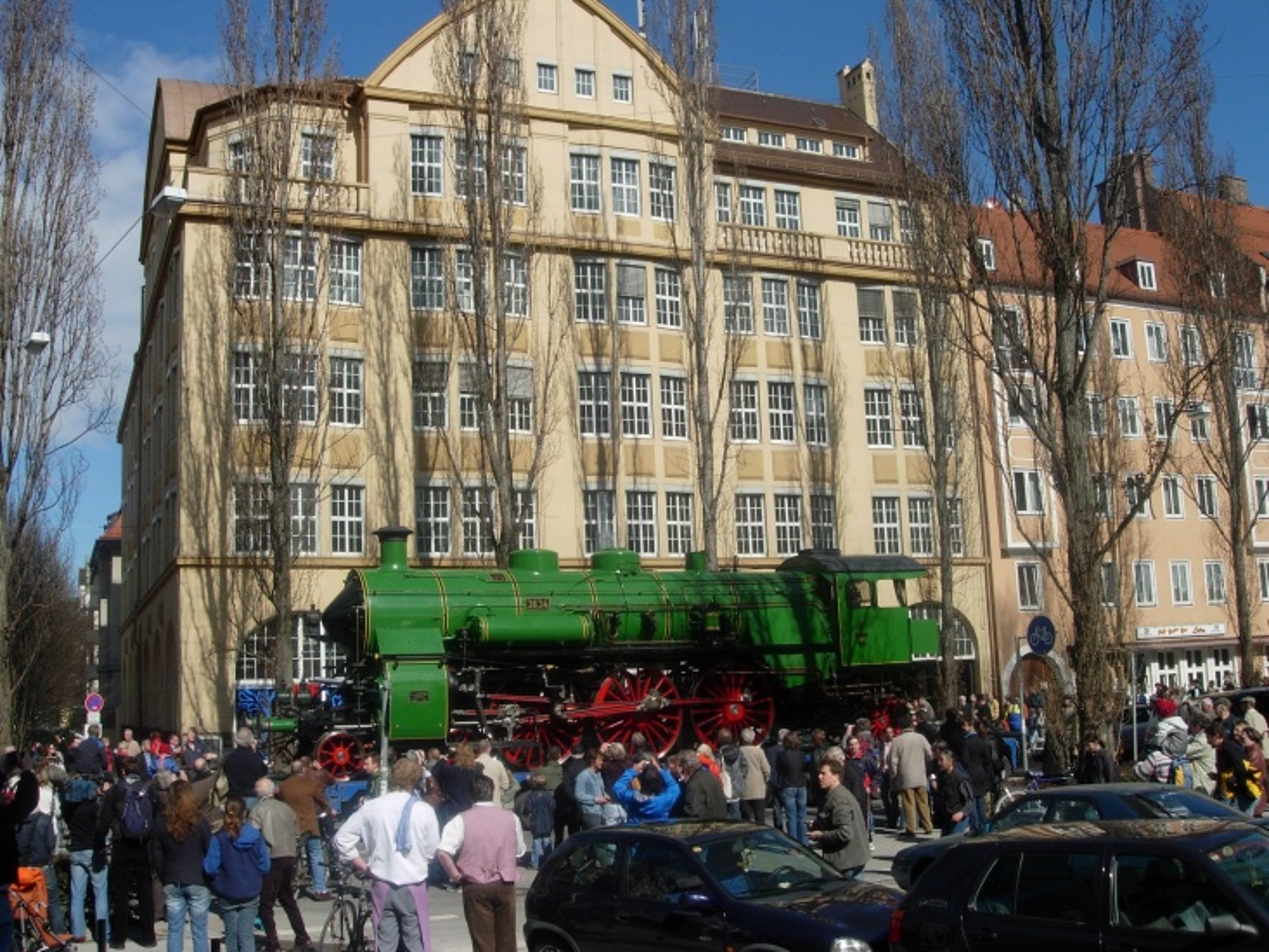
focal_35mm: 38
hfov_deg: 49.0
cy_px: 476
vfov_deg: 37.7
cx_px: 634
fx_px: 1393
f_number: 4.8
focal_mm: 7.8
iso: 79
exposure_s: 1/1149
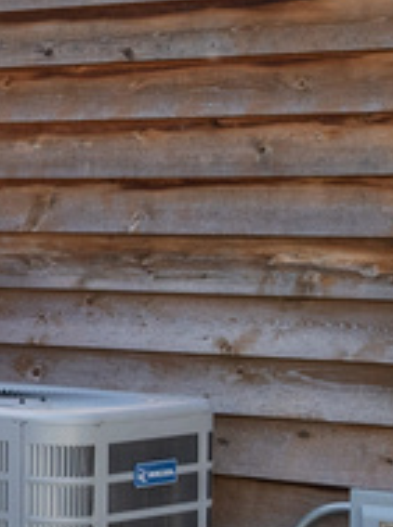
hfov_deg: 8.2
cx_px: -925
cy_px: 290
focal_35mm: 144
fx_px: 2181
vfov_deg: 13.8
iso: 800
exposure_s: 1/100
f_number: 8
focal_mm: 27.5
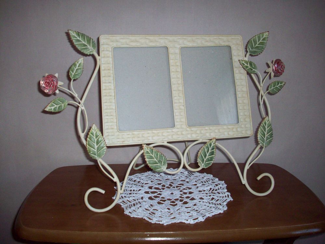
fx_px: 347
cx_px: 162
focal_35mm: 37
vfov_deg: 38.7
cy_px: 122
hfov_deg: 50.1
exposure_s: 1/45
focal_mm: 6.2
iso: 160
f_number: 2.8
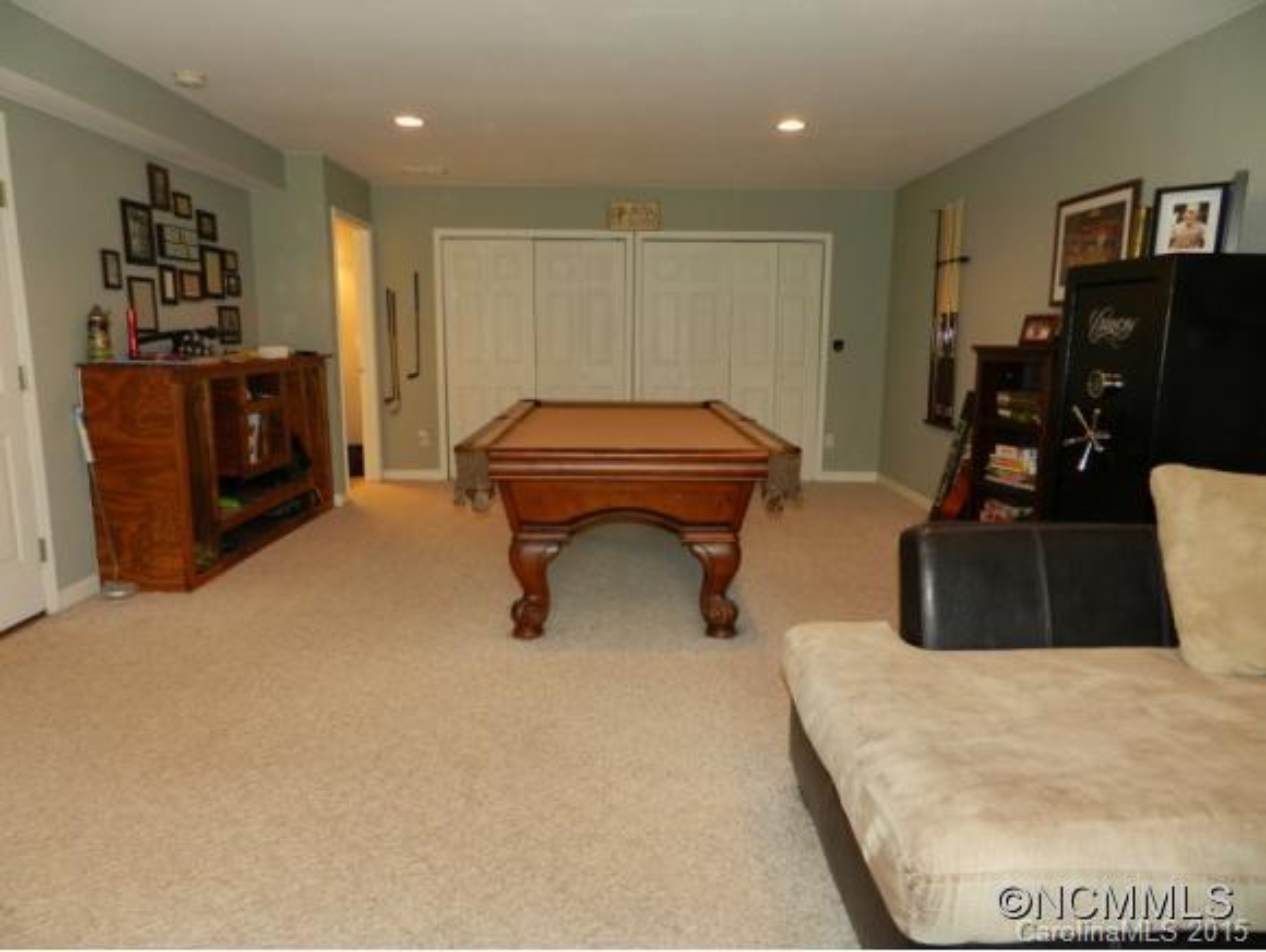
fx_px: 842
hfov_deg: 73.9
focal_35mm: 23
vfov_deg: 59.0
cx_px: 633
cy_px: 476
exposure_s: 1/30
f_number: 3.4
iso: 200
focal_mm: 4
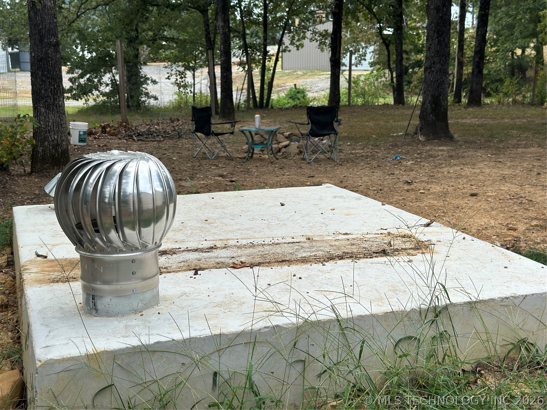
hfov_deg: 39.7
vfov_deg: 30.3
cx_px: 274
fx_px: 758
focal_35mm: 48
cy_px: 205
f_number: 1.78
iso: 80
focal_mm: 6.86
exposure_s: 1/2597
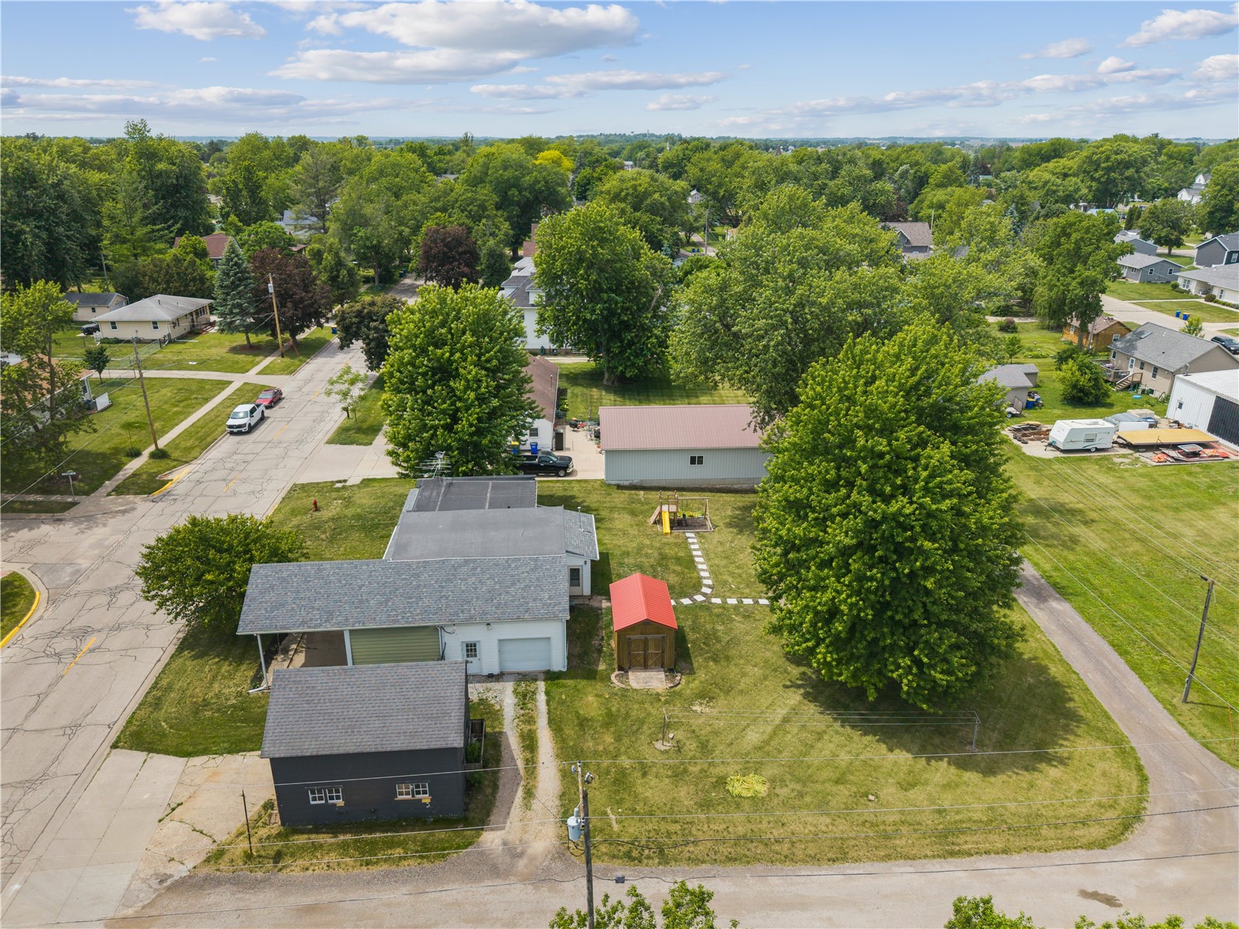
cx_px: 620
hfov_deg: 71.6
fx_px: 859
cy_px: 464
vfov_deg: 56.8
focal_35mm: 24
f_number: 1.8
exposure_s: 1/4000
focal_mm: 8.7
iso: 180
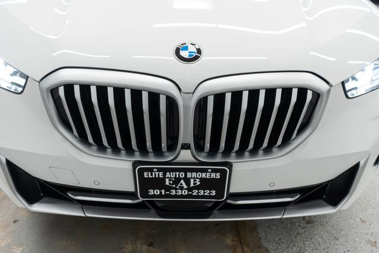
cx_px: 190
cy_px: 126
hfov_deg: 65.5
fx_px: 295
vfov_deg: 46.4
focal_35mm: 28
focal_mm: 28
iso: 200
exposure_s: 1/40
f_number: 3.2
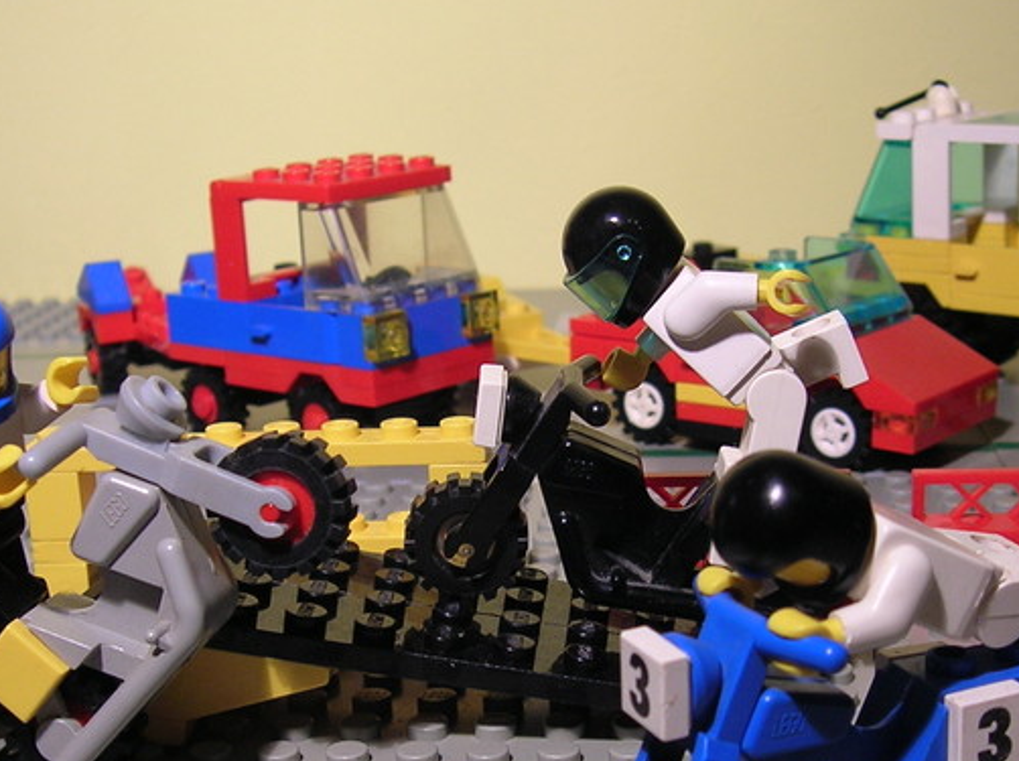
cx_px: 607
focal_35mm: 61
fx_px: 1793
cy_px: 543
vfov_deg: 23.8
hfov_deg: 31.6
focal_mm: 5.7
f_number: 2.9
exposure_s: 1/16.2
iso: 50
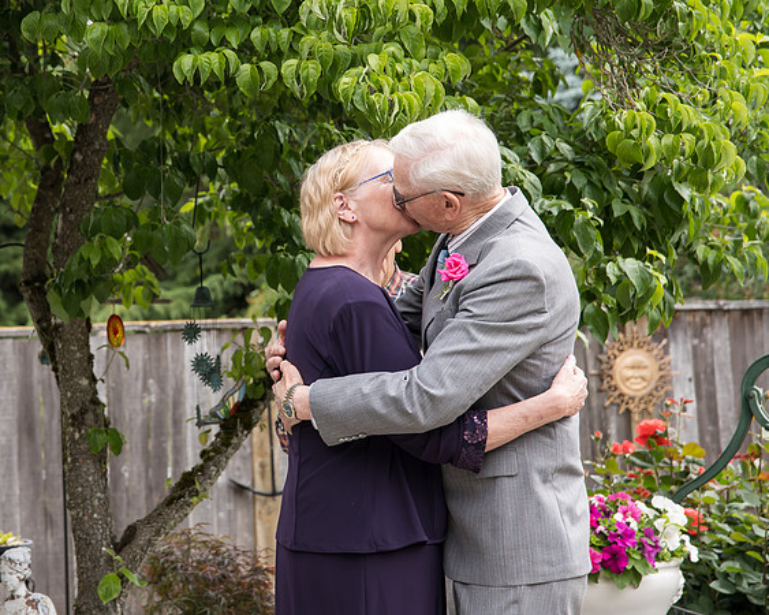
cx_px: 205
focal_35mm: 96
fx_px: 2194
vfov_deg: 15.9
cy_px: 239
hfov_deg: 19.8
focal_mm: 70
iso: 400
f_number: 5
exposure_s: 1/500
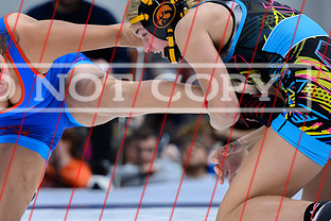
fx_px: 2951
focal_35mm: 321
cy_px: 89
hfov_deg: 6.4
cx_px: 17
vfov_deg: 4.3
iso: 10000
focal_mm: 130
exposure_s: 1/800
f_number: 2.8
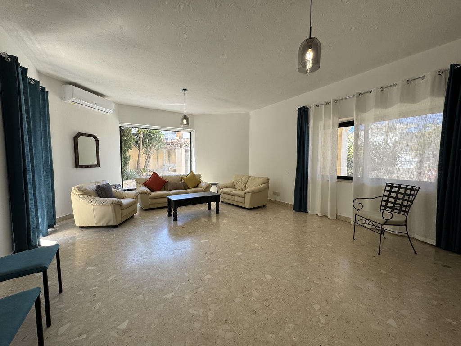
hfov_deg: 102.1
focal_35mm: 14
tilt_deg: -3.4
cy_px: 173
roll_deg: -0.5
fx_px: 186
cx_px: 230
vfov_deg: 85.7
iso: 40
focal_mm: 2.22
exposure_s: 1/141
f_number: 2.2
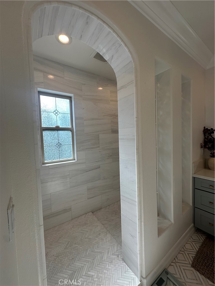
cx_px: 108
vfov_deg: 102.1
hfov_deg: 85.7
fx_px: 116
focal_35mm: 14
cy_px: 143
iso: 40
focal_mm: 2.22
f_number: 2.2
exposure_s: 1/241
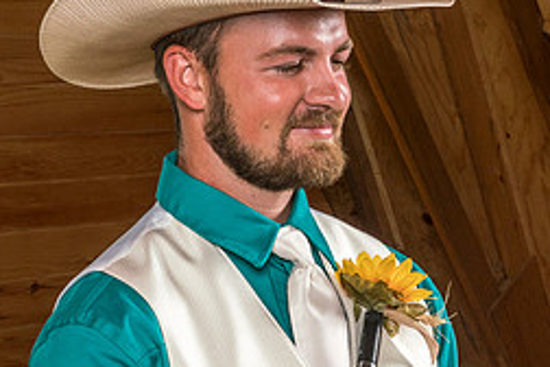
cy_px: 239
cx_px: 489
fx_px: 1054
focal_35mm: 69
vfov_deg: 19.7
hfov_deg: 28.2
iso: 100
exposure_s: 1/200
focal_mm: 30
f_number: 13
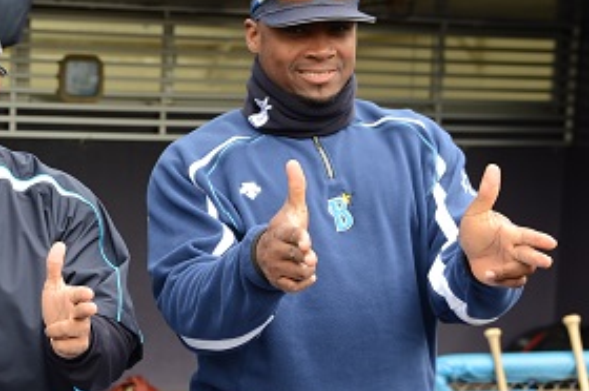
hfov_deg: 21.8
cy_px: 347
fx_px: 1471
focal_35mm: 90
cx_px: 2
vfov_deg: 15.0
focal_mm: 35
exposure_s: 1/500
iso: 640
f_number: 3.5
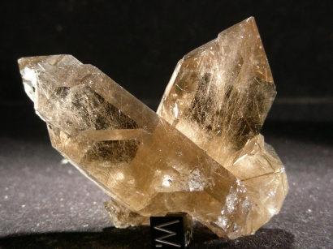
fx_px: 952
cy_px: 124
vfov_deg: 14.9
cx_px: 166
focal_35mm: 99
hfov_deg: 19.8
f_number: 3.5
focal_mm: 16.5
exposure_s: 1/24.6
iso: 200
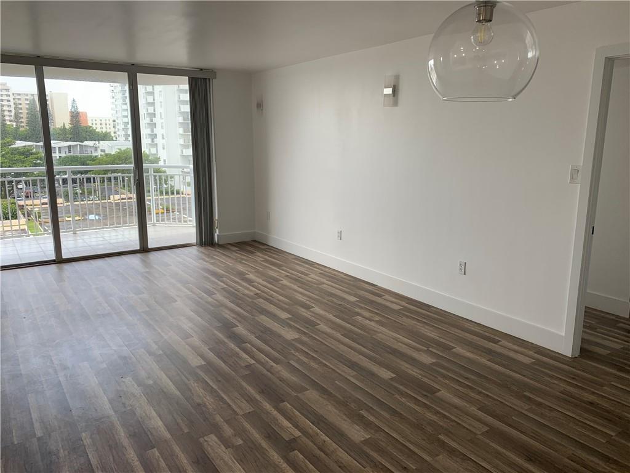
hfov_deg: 67.3
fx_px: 473
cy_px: 236
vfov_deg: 53.1
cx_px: 315
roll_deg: +0.3
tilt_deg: -11.2
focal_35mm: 26
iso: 25
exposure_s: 1/152
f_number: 1.8
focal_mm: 4.25
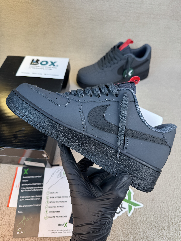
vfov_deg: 71.6
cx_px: 90
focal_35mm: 24
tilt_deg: -53.7
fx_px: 167
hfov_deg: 56.8
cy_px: 120
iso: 80
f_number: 1.78
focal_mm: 6.76
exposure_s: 1/577
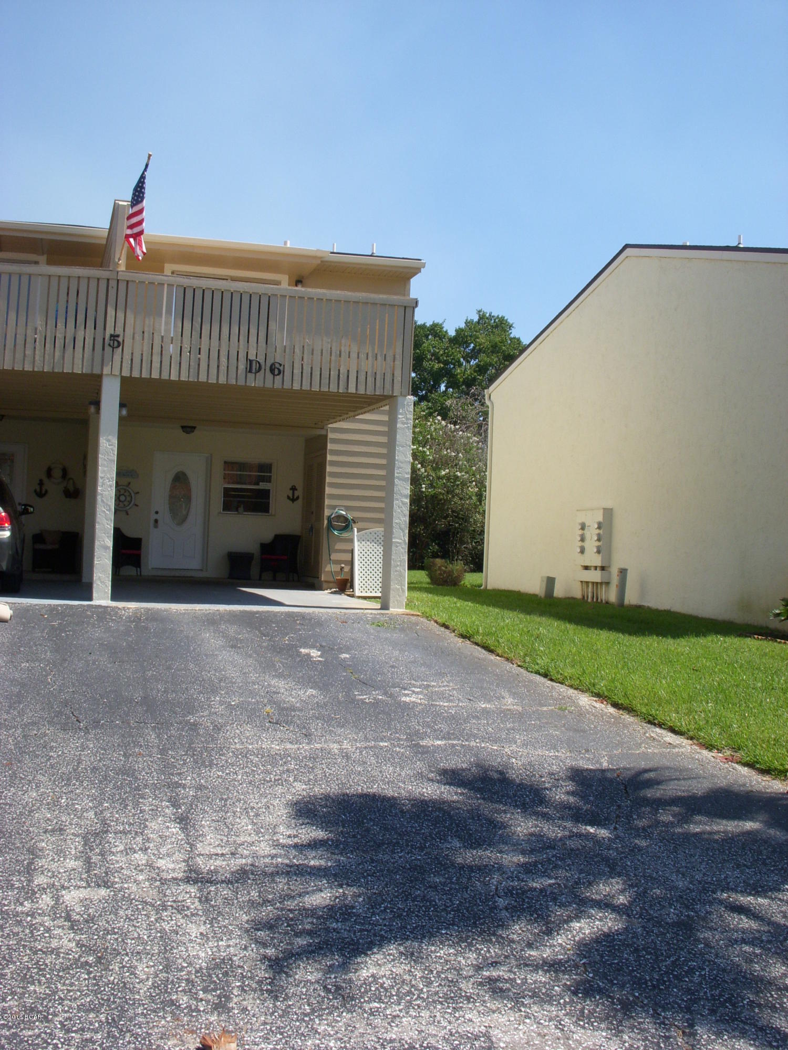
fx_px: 1153
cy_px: 525
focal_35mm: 38
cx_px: 394
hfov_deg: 37.7
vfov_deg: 49.0
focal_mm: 6.3
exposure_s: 1/250
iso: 100
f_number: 6.6
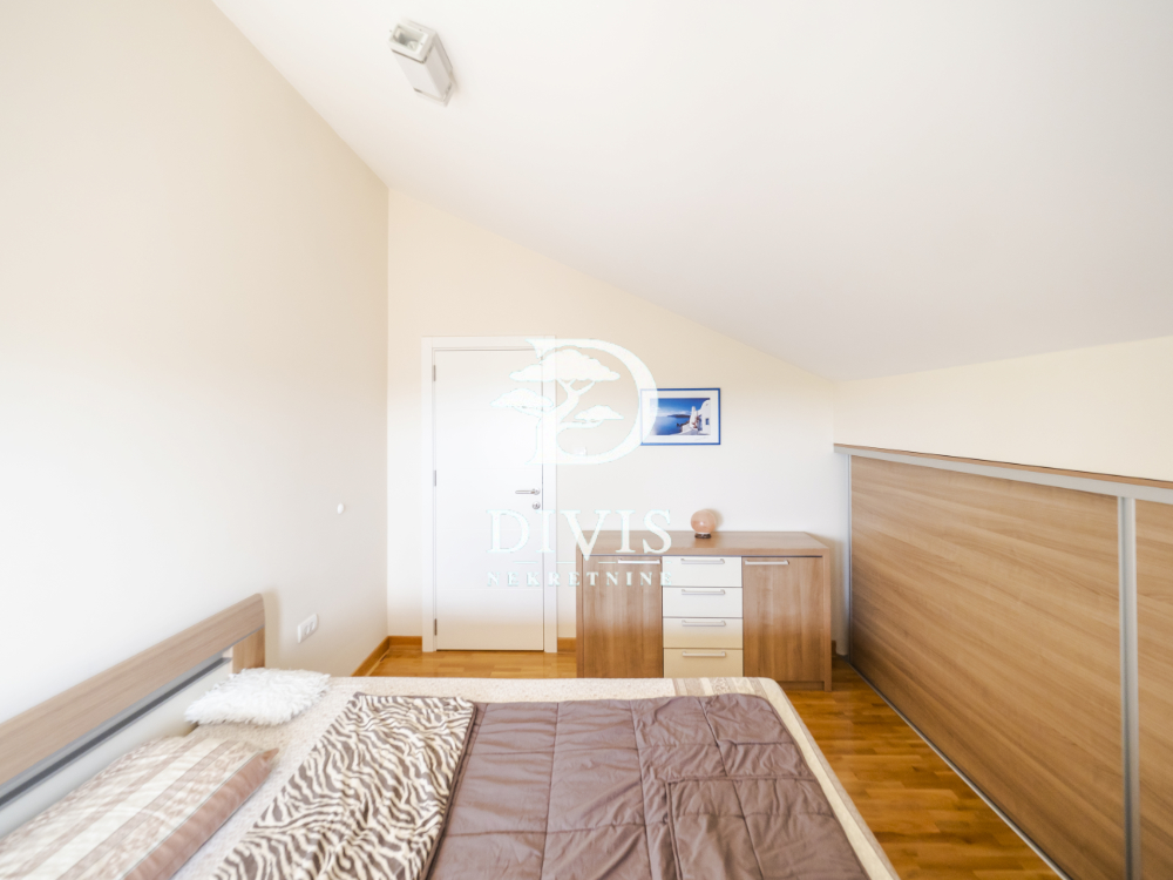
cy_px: 440
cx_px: 586
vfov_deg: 85.7
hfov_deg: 102.1
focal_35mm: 14
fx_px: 474
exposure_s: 1/40
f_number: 4
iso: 400
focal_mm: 7
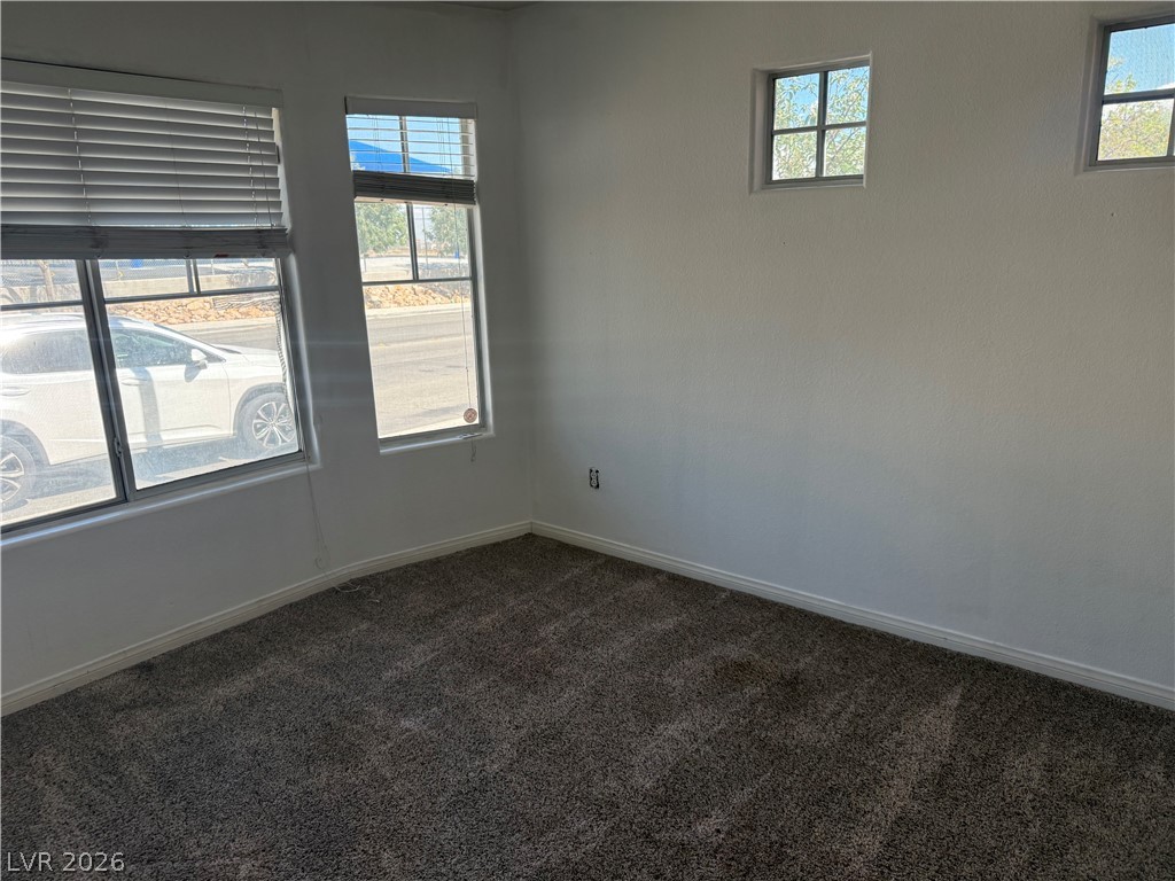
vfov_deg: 56.8
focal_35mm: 24
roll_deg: +1.1
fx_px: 815
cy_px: 440
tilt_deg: -14.4
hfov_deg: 71.6
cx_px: 588
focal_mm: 6.76
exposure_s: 1/235
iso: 160
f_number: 1.78
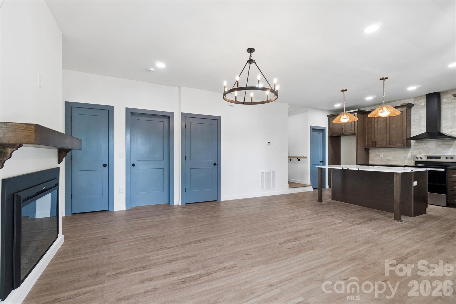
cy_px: 152
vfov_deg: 77.3
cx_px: 228
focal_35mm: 15
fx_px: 190
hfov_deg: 100.4
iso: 200
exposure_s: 1/30
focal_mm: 10
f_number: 7.1
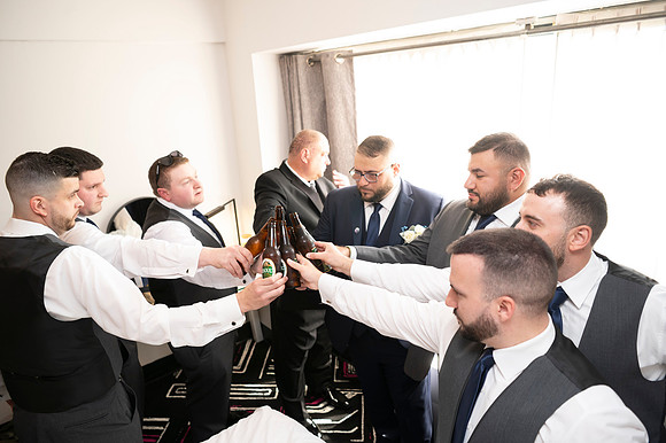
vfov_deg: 53.1
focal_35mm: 24
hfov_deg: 73.8
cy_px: 222
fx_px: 444
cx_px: 333
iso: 800
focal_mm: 24
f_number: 2.8
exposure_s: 1/100
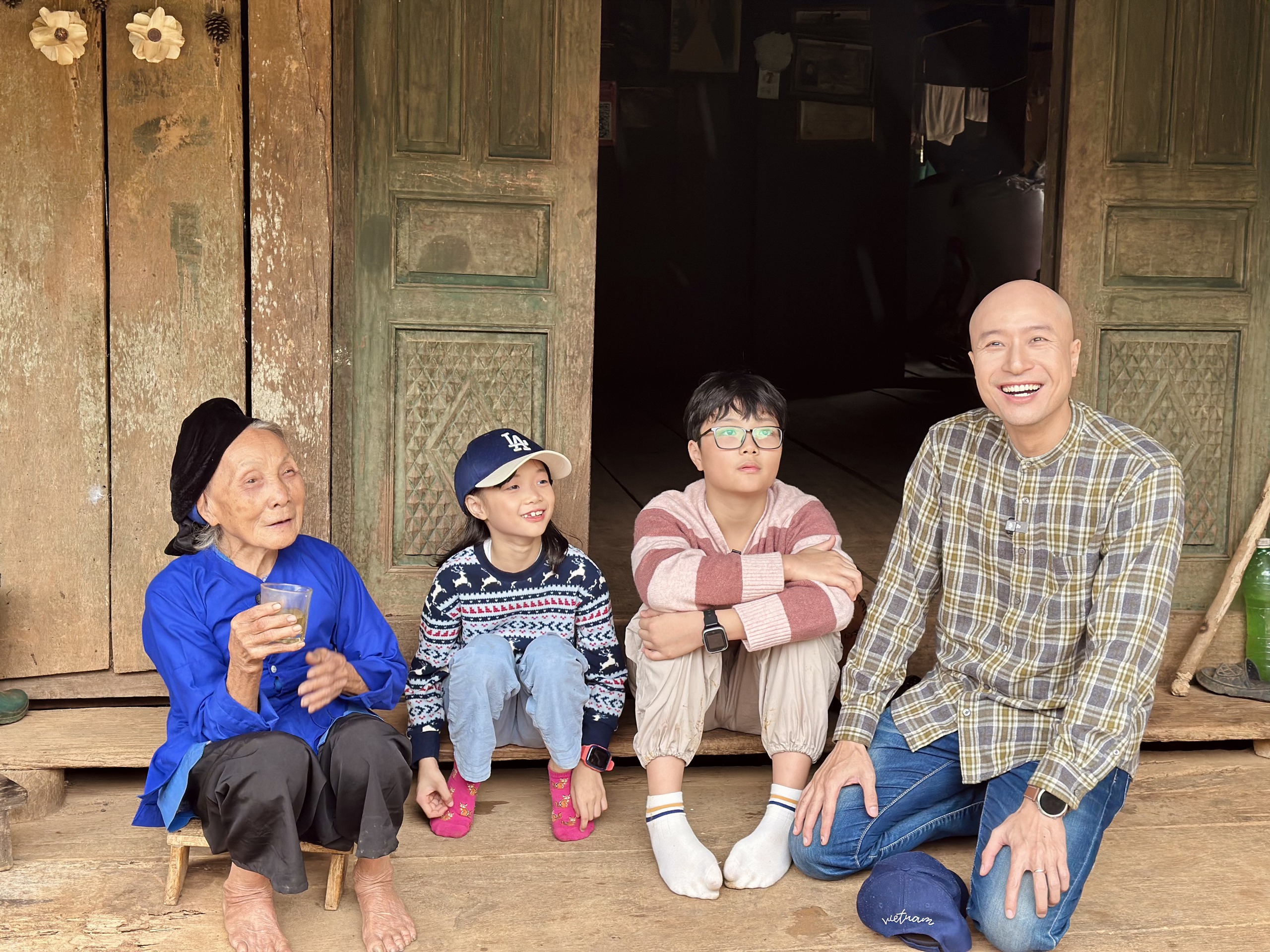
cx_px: 635
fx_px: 1761
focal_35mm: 48
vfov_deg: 30.3
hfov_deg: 39.7
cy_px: 476
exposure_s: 1/121
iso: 125
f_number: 1.78
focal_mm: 6.86
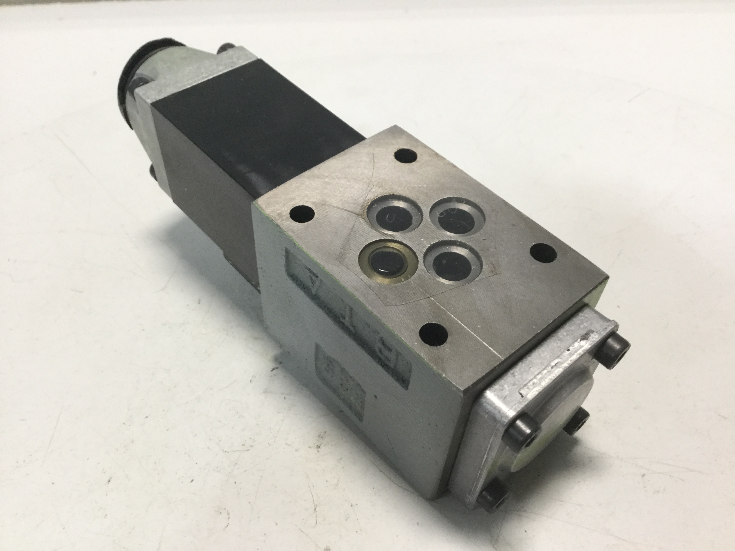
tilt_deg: -43.1
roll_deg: +5.1
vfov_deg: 45.4
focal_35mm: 31
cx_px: 368
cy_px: 276
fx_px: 658
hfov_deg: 58.4
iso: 80
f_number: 2.4
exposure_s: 1/30
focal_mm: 3.3
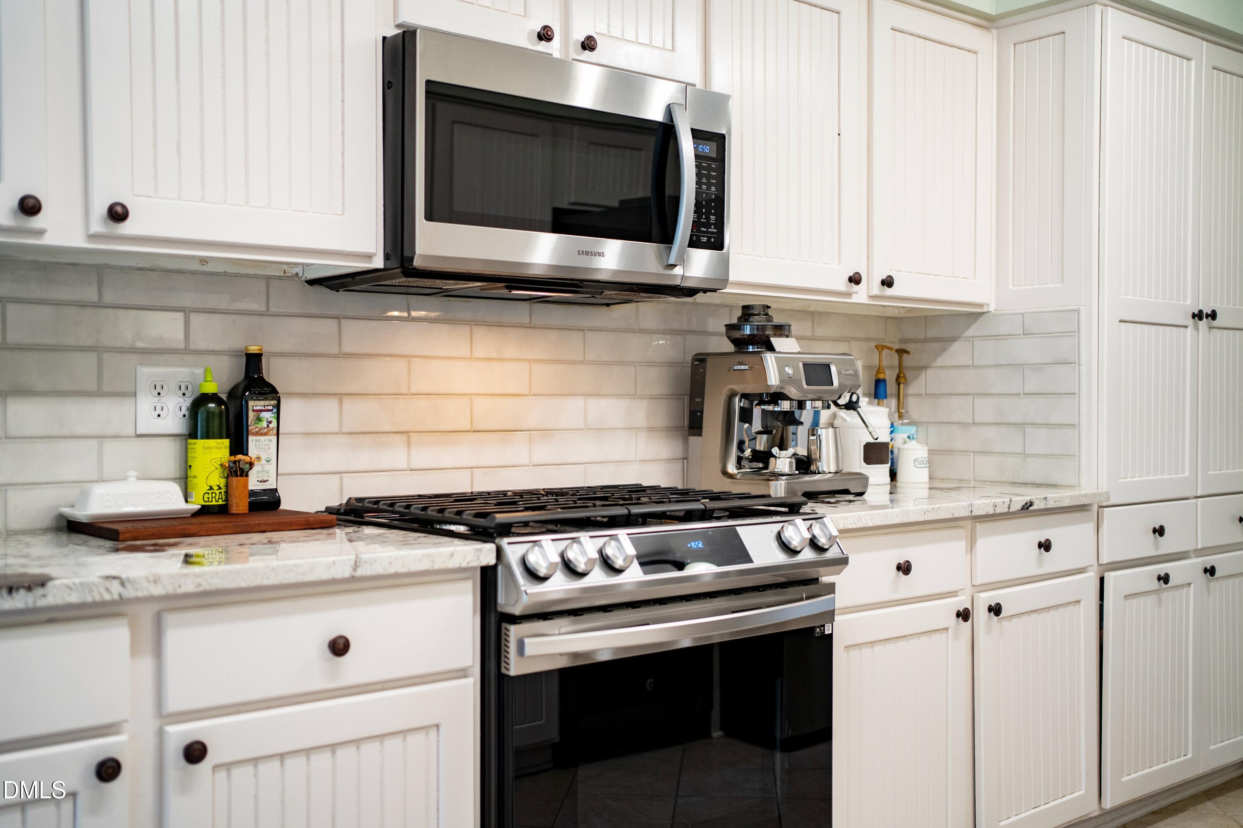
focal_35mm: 35
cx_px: 622
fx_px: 1208
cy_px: 414
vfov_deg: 37.9
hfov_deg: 54.4
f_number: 2.2
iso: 800
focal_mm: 35
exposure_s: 1/200
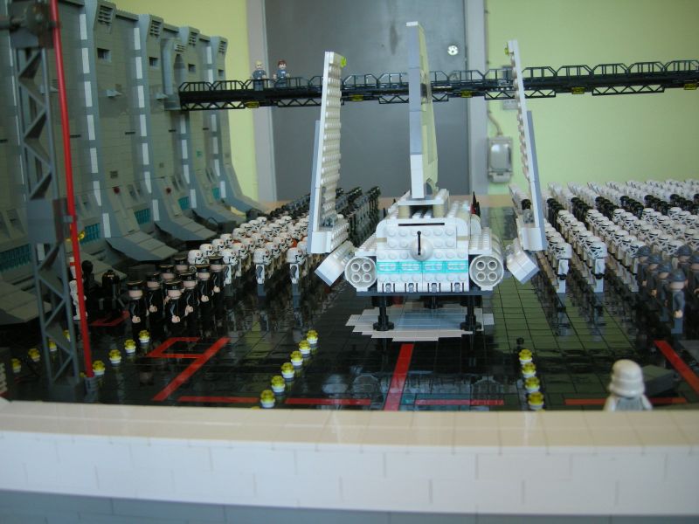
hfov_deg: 51.4
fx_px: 727
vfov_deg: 39.7
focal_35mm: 36
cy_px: 262
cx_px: 350
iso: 148
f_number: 2.7
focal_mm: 7.5
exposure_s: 1/60.8
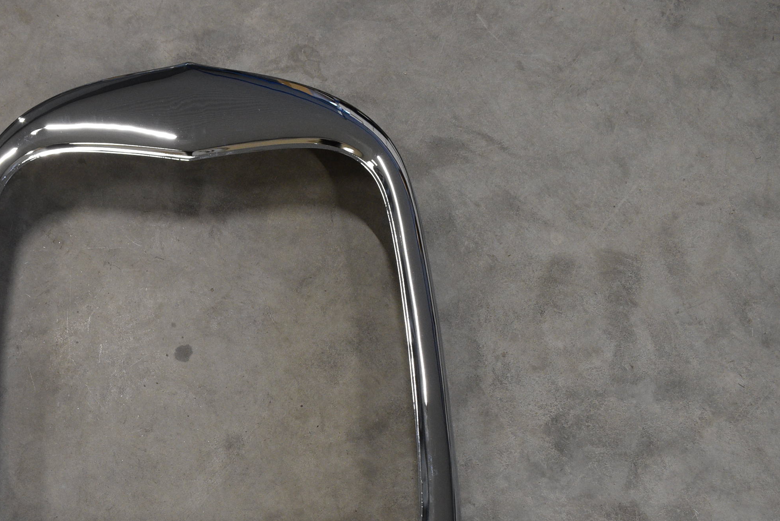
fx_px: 1036
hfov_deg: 40.3
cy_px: 378
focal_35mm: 48
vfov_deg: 27.9
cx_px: 214
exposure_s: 1/125
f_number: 5.6
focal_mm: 21
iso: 1250
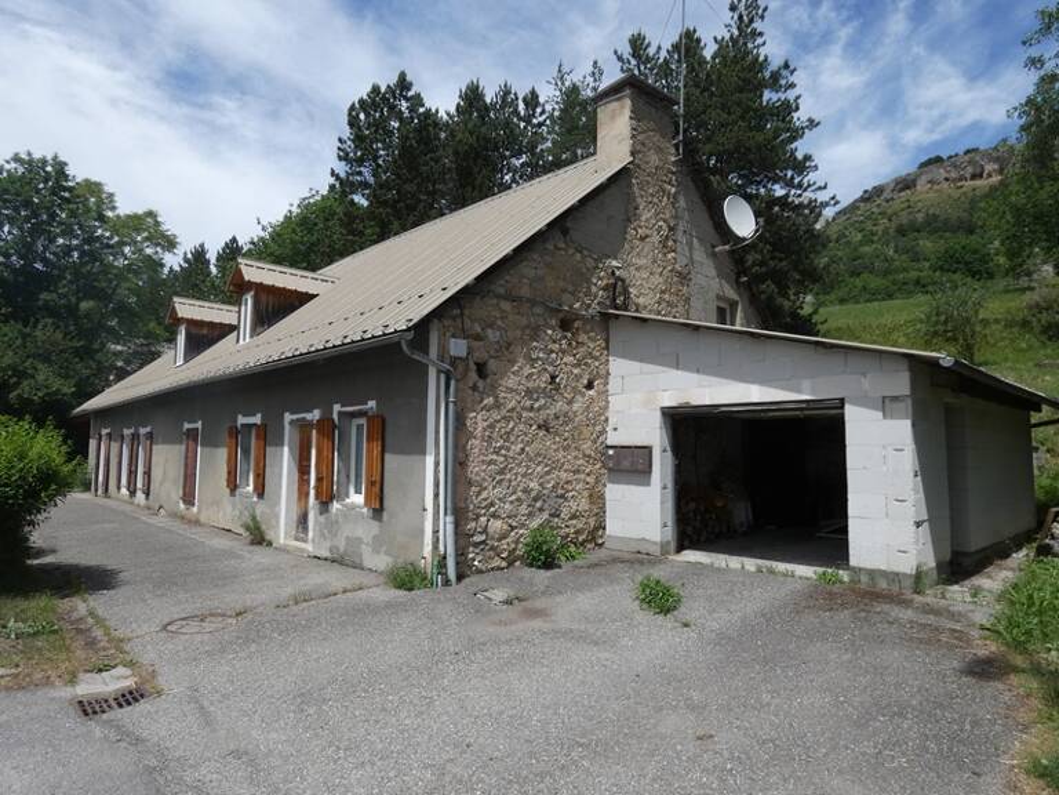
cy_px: 398
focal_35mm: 20
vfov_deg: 66.0
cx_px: 530
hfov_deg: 81.7
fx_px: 612
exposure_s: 1/1000
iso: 80
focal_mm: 3.6
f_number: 3.5
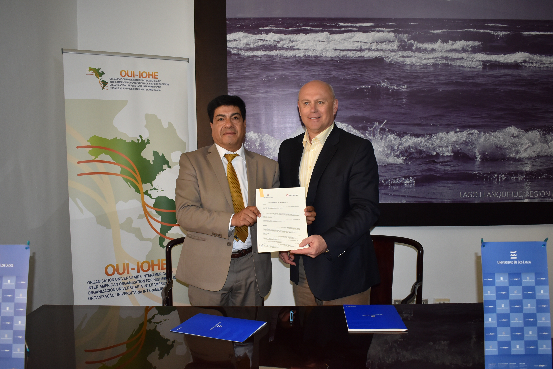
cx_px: 276
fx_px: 507
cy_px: 184
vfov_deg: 40.0
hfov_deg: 57.2
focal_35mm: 33
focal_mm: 22
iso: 1000
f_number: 3.8
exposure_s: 1/60
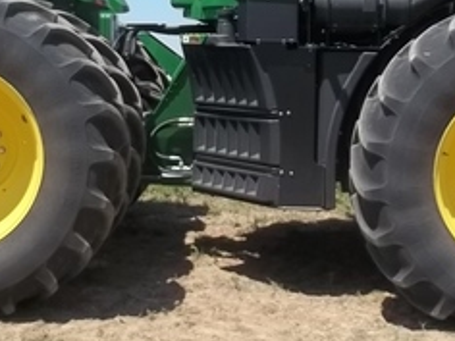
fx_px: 999
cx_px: 280
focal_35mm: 76
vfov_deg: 19.0
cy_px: 21
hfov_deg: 25.6
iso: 64
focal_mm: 5.9
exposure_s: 1/125
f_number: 8
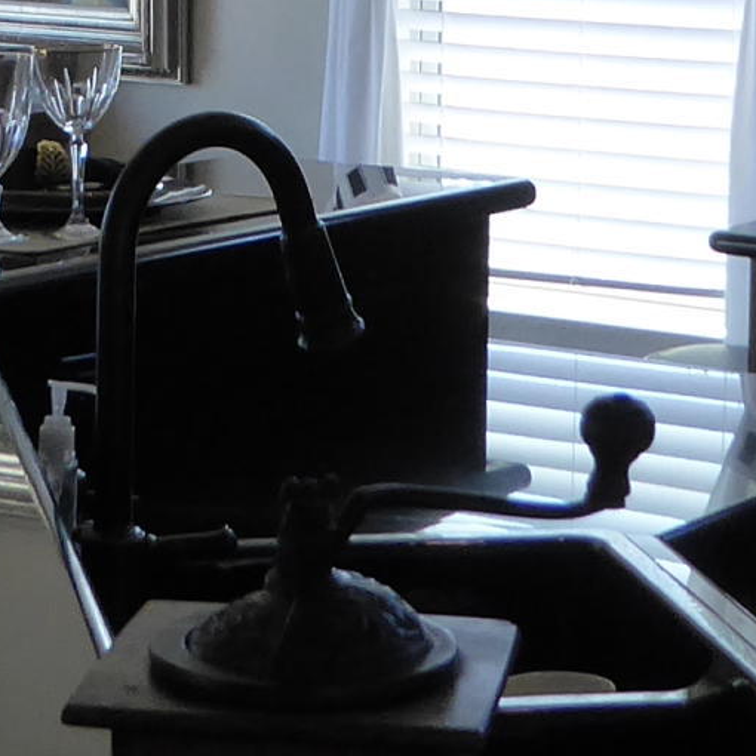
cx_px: 193
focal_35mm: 130
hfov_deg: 13.4
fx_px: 3212
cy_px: 4
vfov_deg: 13.2
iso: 250
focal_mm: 4.3
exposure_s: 1/60
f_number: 3.3
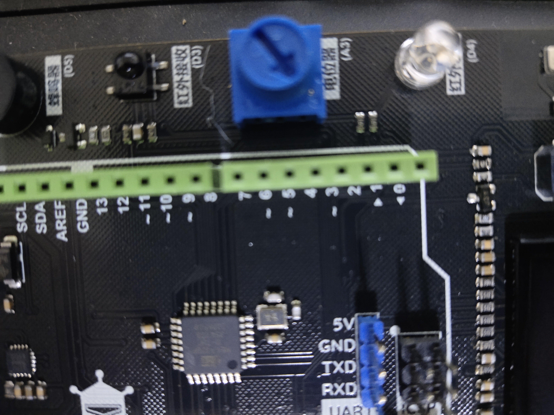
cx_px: 277
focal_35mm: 25
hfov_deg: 69.4
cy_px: 208
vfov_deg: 54.9
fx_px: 400
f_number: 1.8
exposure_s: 1/17
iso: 696
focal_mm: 4.71
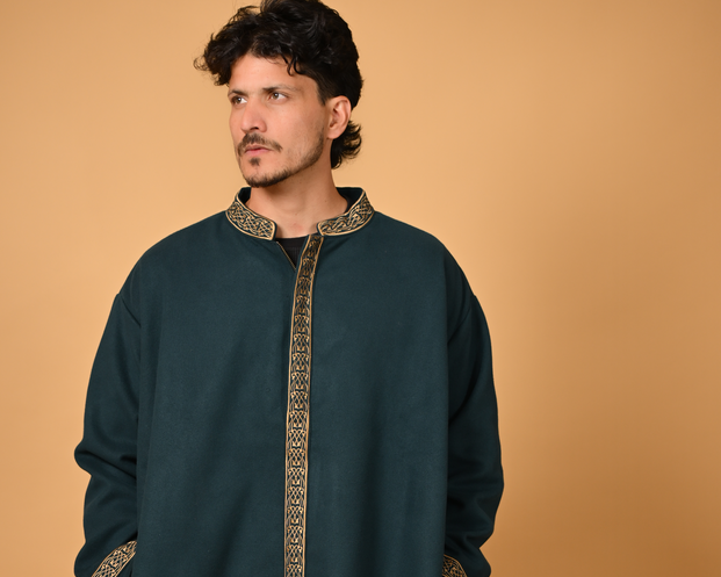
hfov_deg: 18.8
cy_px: 554
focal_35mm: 102
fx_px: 2177
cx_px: 313
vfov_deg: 14.9
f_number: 2.2
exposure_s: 1/1000
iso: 160
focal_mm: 50
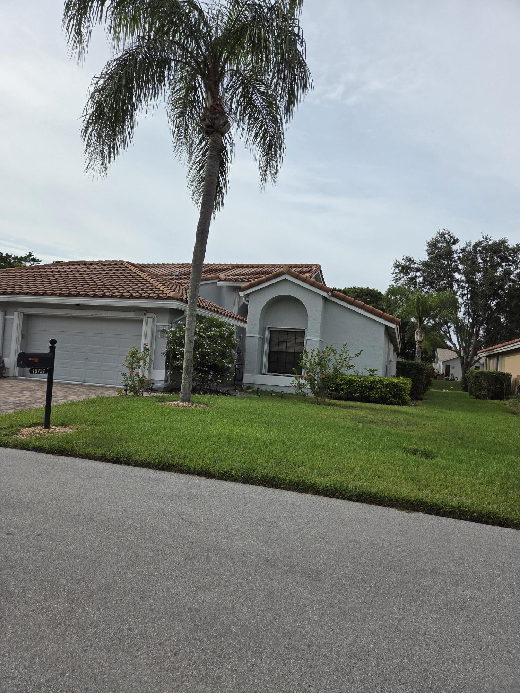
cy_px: 346
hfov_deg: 58.9
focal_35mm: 23
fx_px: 461
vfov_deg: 73.9
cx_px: 260
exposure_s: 1/6217
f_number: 1.8
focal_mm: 5.4
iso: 80
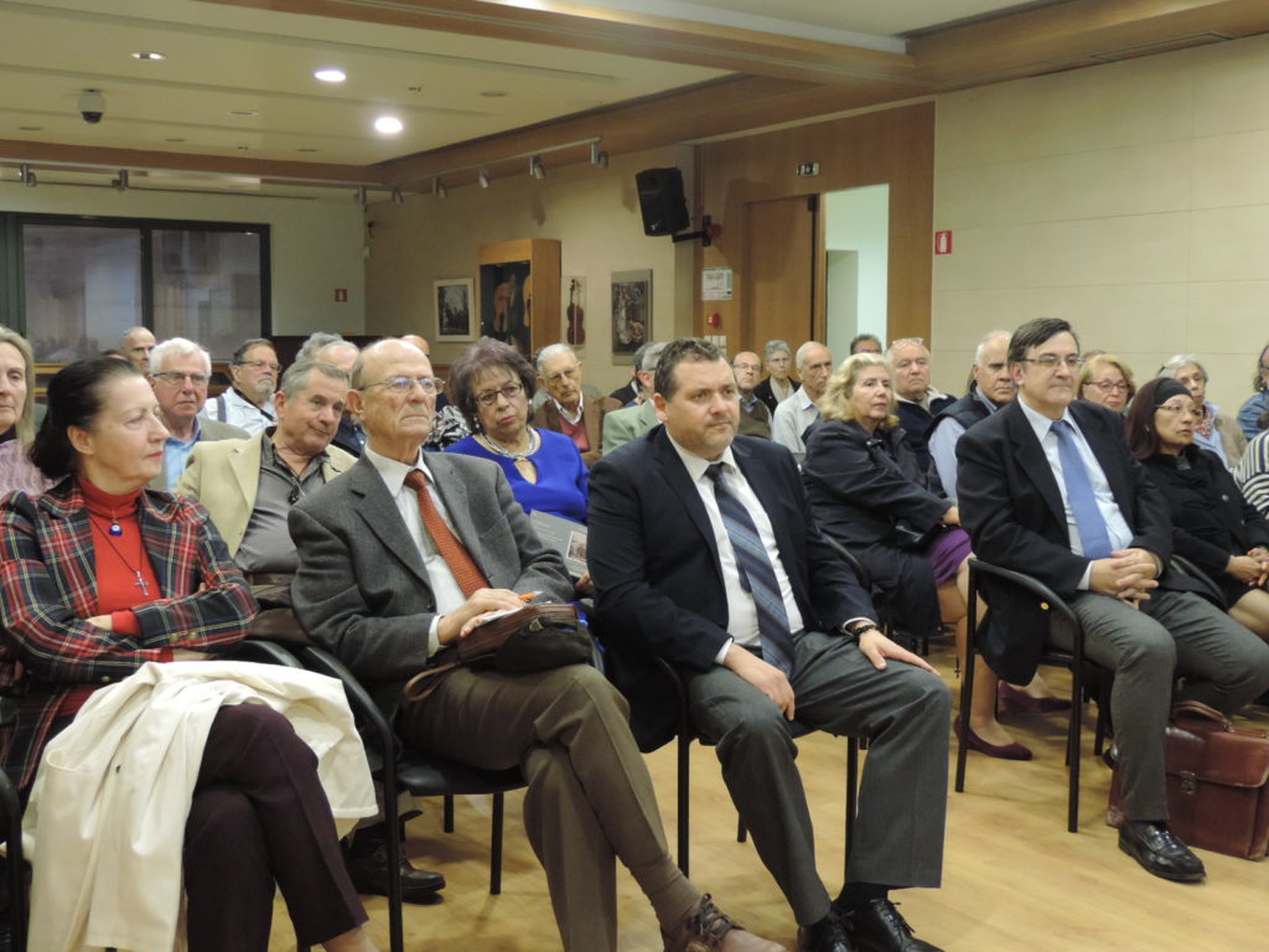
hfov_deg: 46.8
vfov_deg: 36.0
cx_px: 634
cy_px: 476
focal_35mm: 40
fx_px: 1466
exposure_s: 1/13
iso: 500
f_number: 3.3
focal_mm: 7.1
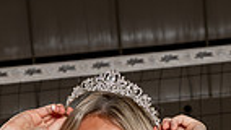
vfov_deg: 6.1
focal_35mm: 186
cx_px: 85
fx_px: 1140
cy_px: 354
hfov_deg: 11.6
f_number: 8
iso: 100
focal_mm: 56
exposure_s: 1/250
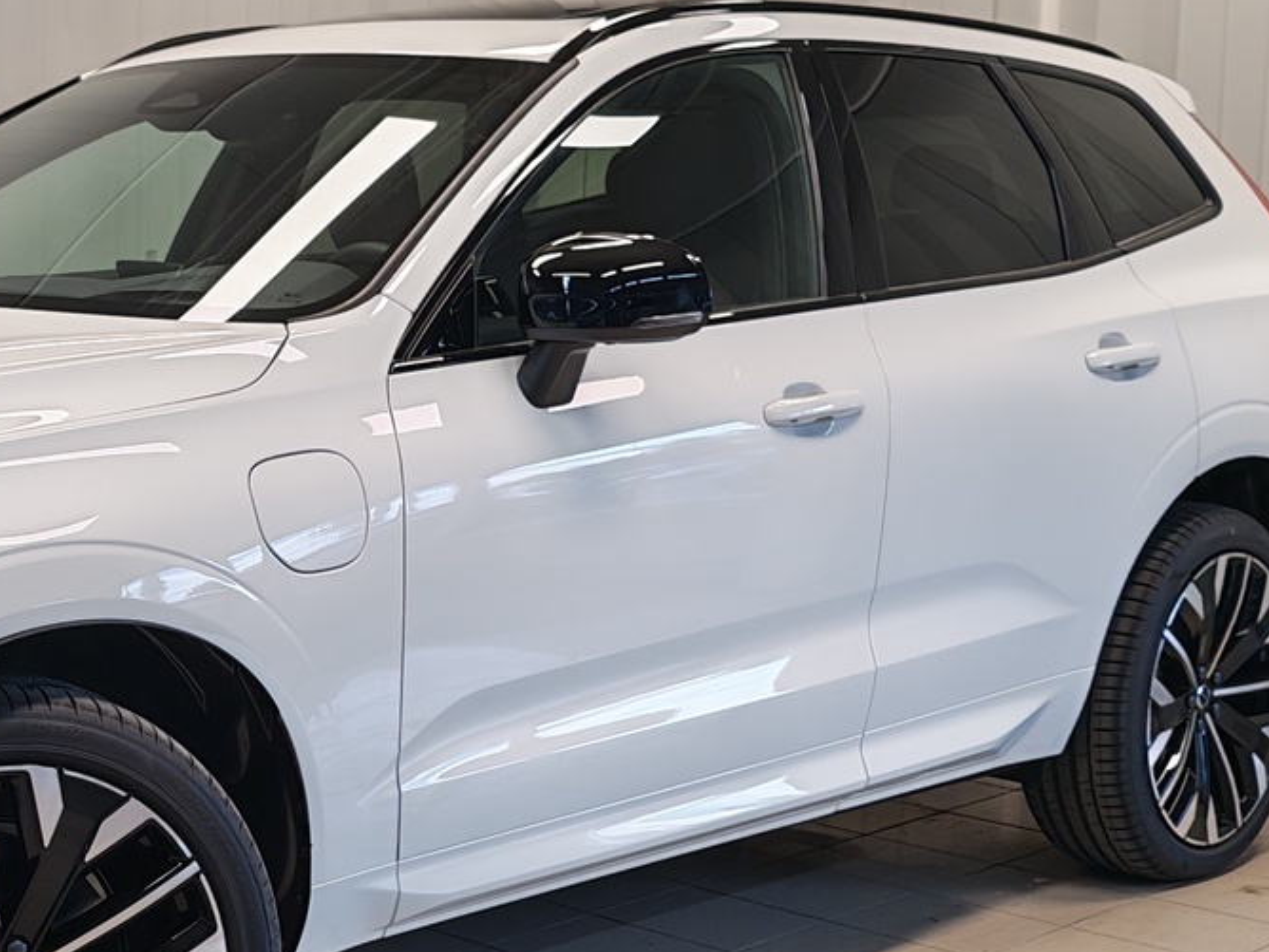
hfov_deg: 27.2
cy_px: 517
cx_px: 129
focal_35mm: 69
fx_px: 2529
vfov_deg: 21.3
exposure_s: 1/120
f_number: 1.6
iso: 80
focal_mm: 5.4
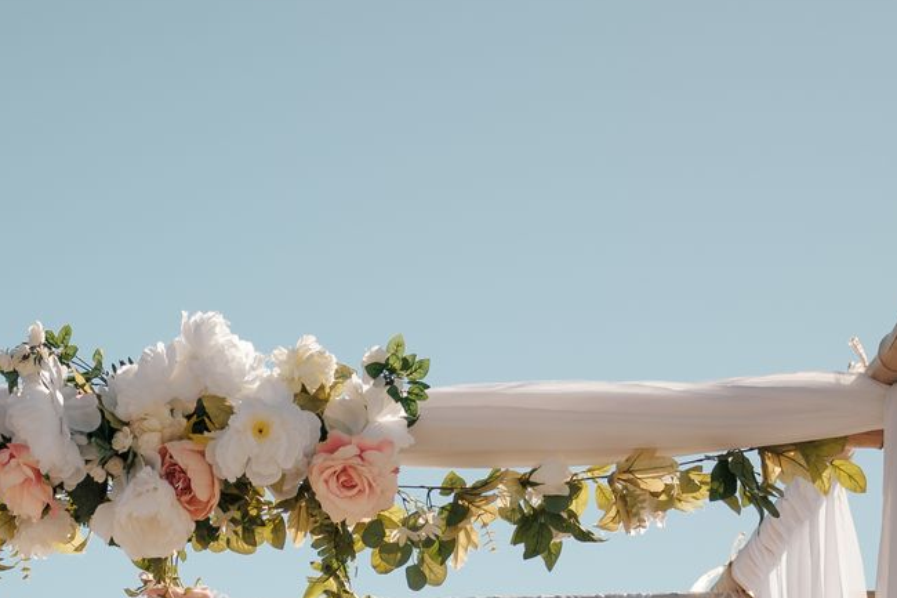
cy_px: 1141
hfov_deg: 12.8
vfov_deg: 8.2
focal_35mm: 160
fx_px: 3985
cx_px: 211
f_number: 3.5
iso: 160
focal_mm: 50
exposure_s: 1/2000
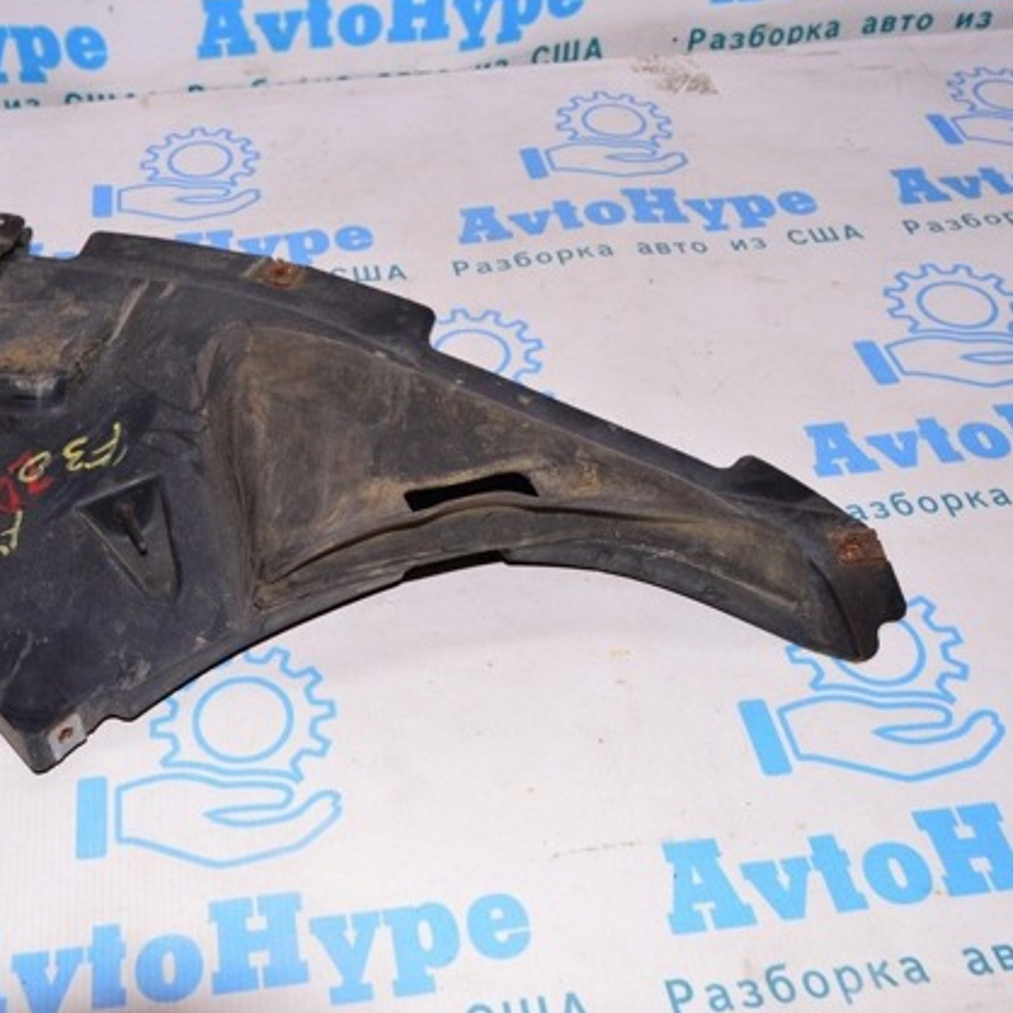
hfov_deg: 42.2
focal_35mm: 39
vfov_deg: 42.8
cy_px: 500
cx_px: 327
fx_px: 1291
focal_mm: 20
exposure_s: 1/200
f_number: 8
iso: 1600
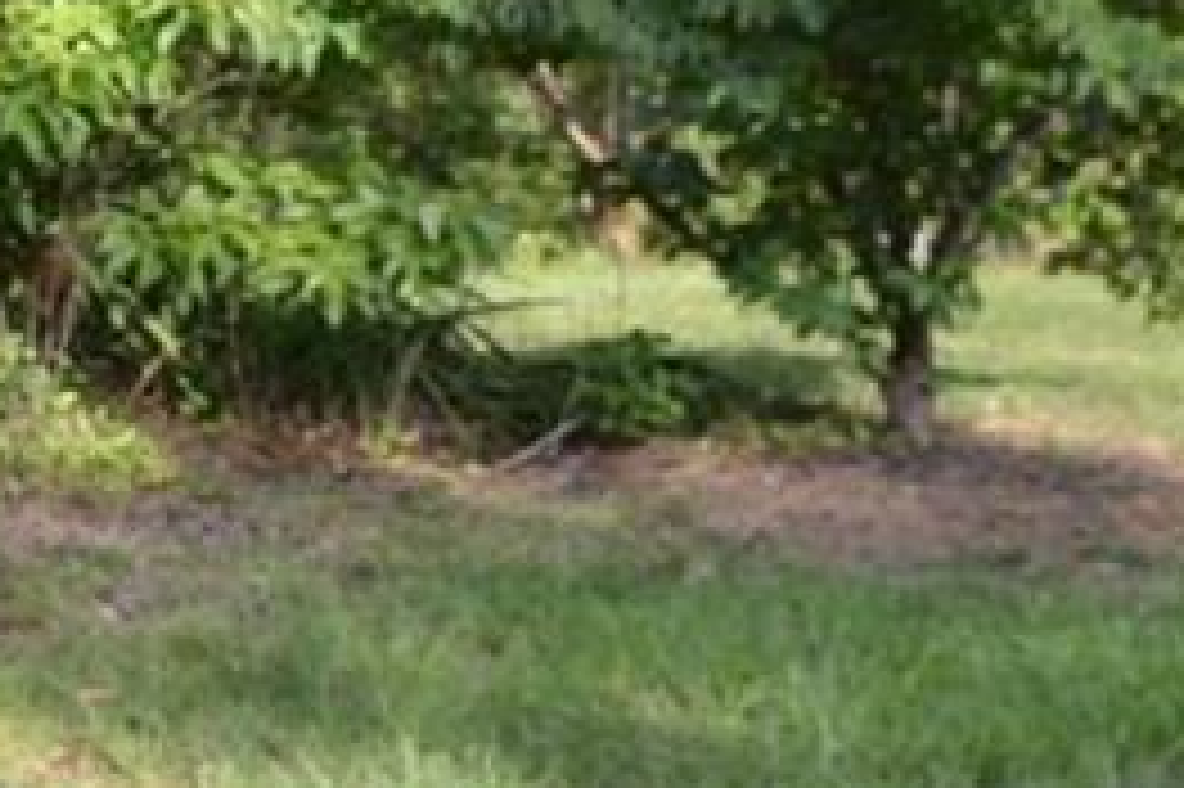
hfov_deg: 13.2
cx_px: -518
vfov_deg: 9.2
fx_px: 4864
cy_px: 155
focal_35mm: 148
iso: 200
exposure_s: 1/160
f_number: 6.3
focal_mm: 38
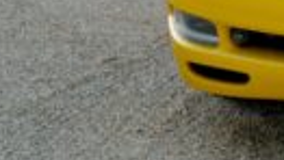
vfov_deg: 9.4
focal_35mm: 122
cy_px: -138
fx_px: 920
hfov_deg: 15.8
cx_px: 453
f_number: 8
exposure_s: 1/160
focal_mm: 22.7
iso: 400
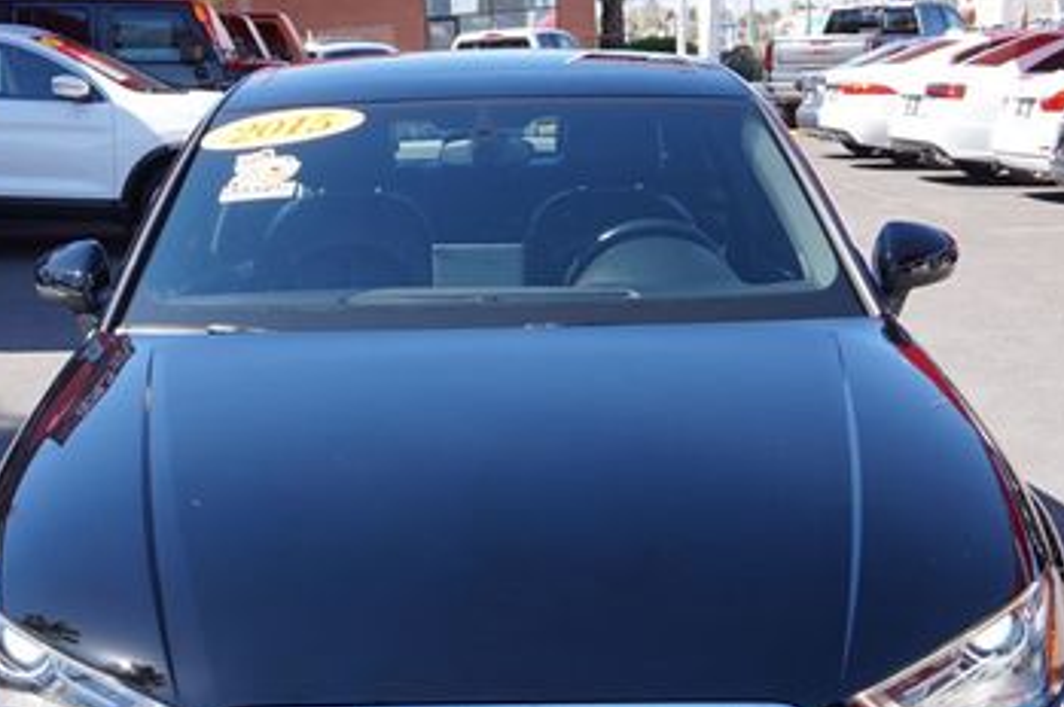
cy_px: 573
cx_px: 399
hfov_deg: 36.1
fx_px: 1624
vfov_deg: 24.2
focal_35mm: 55
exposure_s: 1/200
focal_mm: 20
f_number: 5
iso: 100
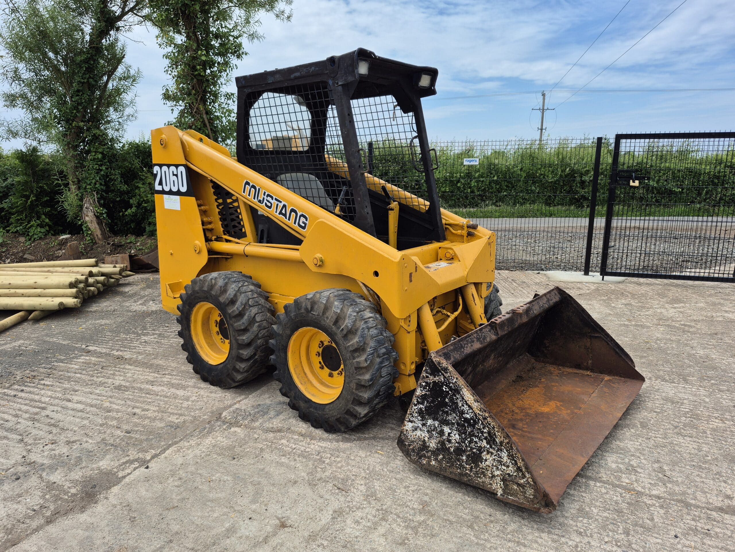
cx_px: 368
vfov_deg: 58.9
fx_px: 488
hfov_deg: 73.9
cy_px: 276
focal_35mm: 23
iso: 25
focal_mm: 5.4
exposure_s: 1/1756
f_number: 1.8
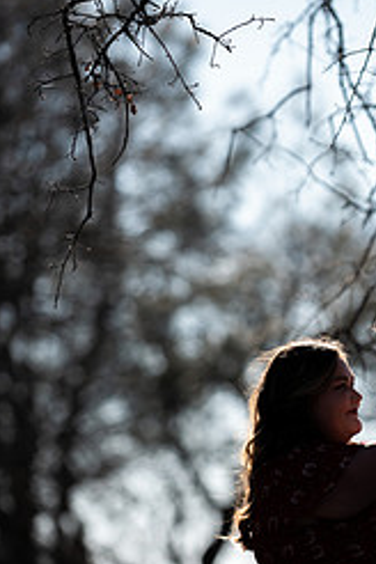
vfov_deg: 7.0
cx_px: 298
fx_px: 4590
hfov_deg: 4.7
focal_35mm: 293
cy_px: 323
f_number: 2.8
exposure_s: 1/1000
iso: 50
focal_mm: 160
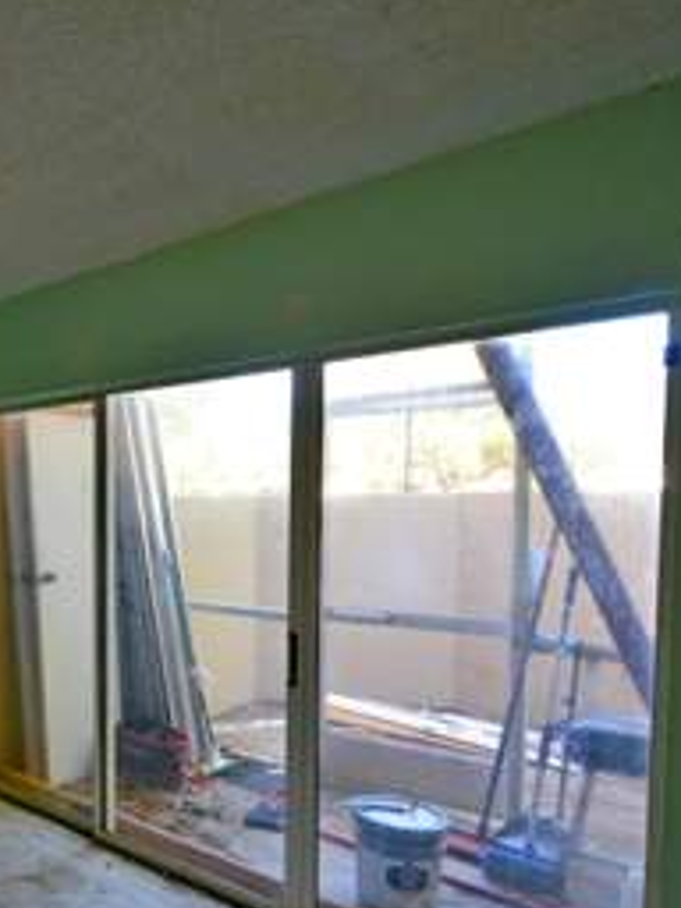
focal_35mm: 27
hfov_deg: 42.5
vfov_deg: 64.7
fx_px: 708
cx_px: -35
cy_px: 550
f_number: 4
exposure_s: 1/60
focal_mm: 10
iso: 800
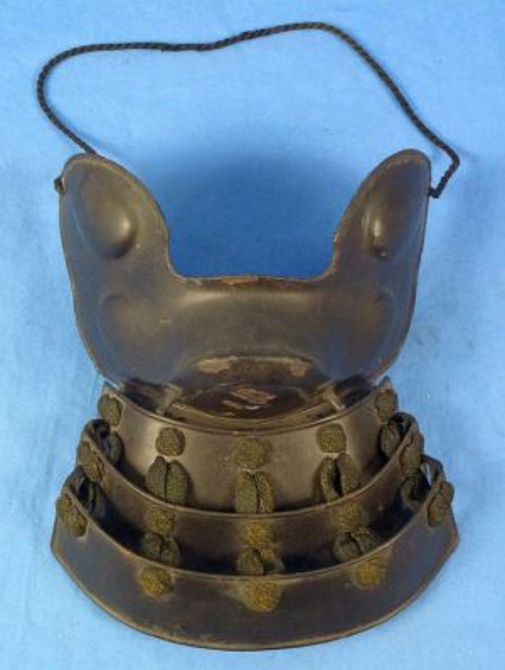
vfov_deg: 45.7
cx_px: 252
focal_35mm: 41
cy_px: 335
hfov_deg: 35.2
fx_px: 795
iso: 400
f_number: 3.9
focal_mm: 7.4
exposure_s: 1/60
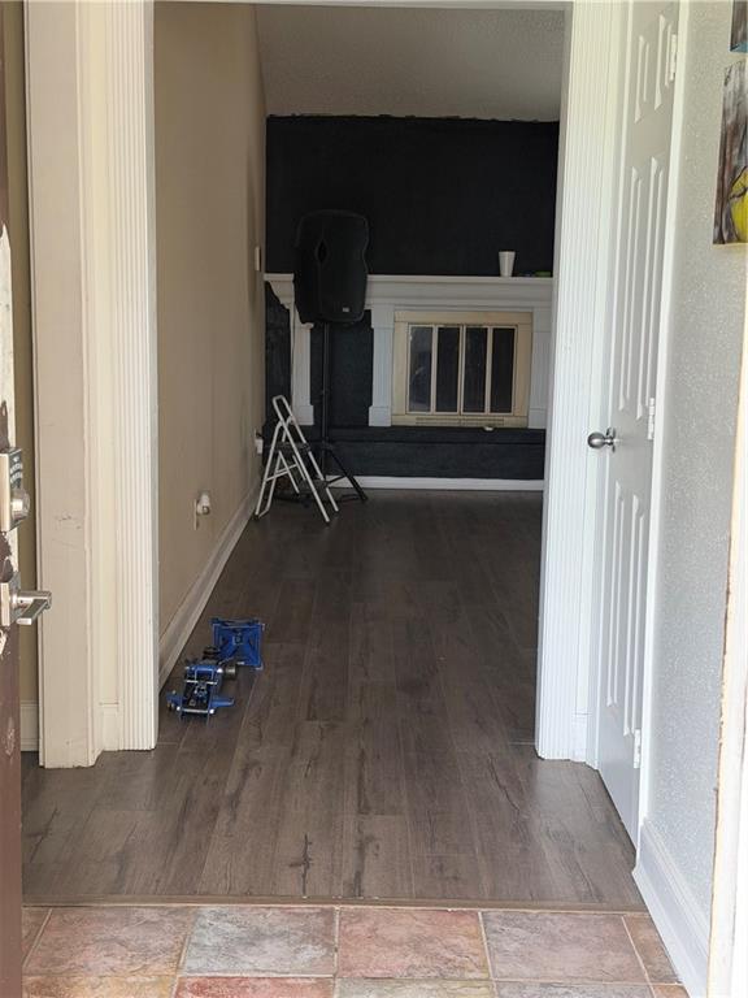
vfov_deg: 39.7
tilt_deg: -9.1
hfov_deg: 30.3
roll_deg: -1.6
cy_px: 499
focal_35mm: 48
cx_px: 374
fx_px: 1383
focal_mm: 6.76
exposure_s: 1/65
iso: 100
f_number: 1.78
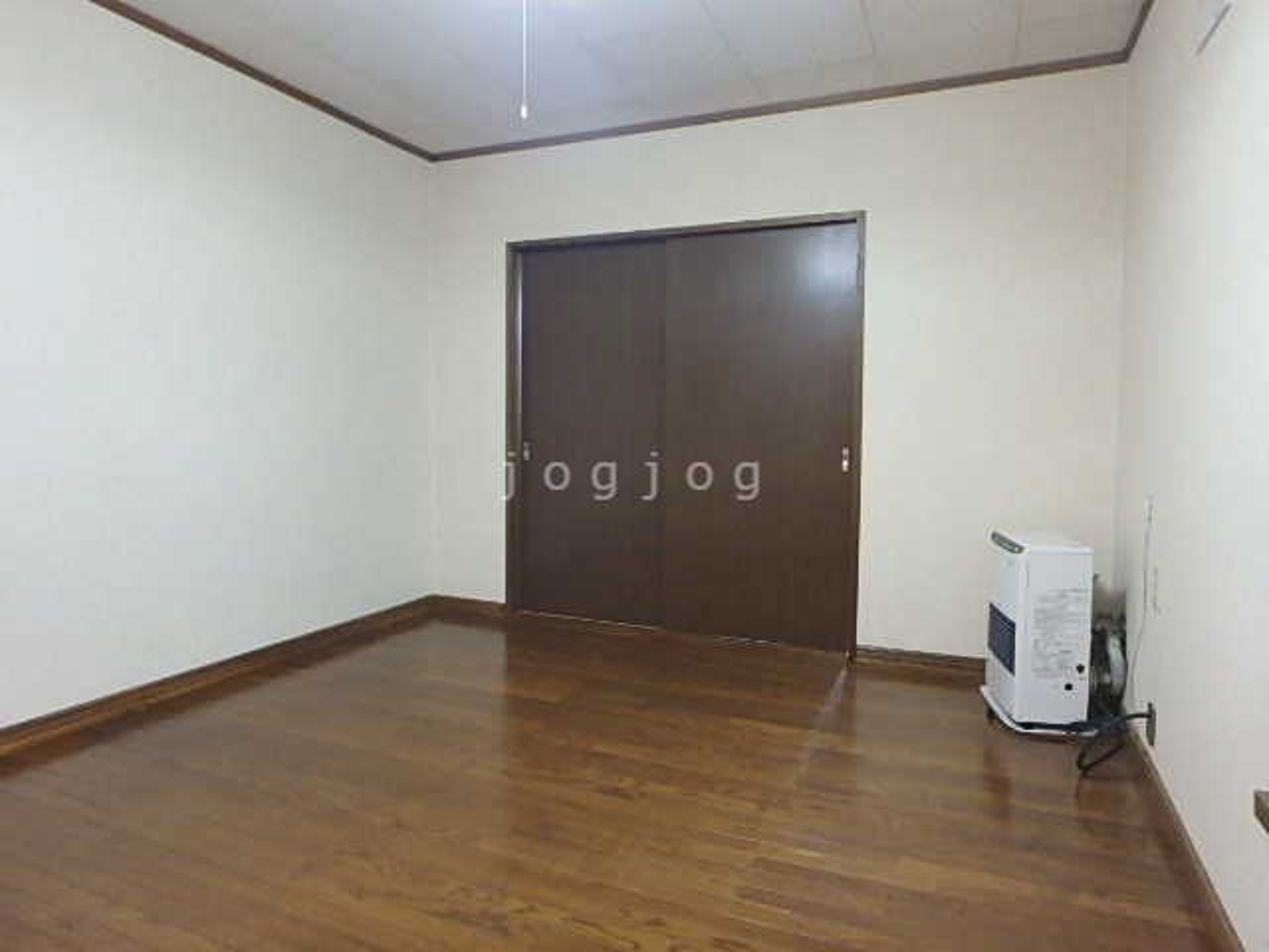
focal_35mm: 21
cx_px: 634
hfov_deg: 79.0
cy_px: 476
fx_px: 770
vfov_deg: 63.4
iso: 800
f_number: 3.5
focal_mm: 3.7
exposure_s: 1/25
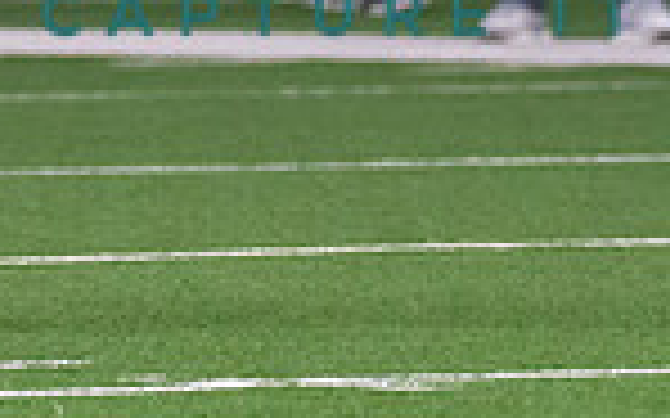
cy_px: -483
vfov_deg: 0.8
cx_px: -742
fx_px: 30628
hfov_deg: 1.3
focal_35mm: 1678
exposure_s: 1/1000
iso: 2000
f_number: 2.8
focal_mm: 200
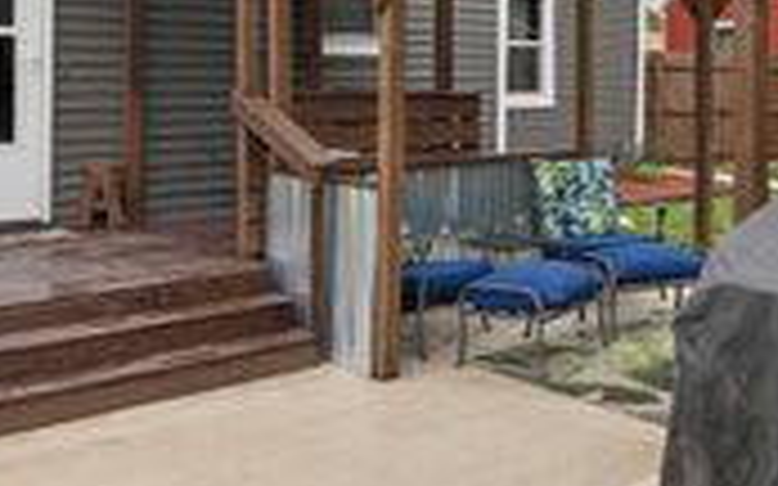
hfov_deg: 38.5
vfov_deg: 26.0
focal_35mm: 48
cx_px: 720
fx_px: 1018
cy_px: 47
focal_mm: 10.9
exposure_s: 1/250
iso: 200
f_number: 8
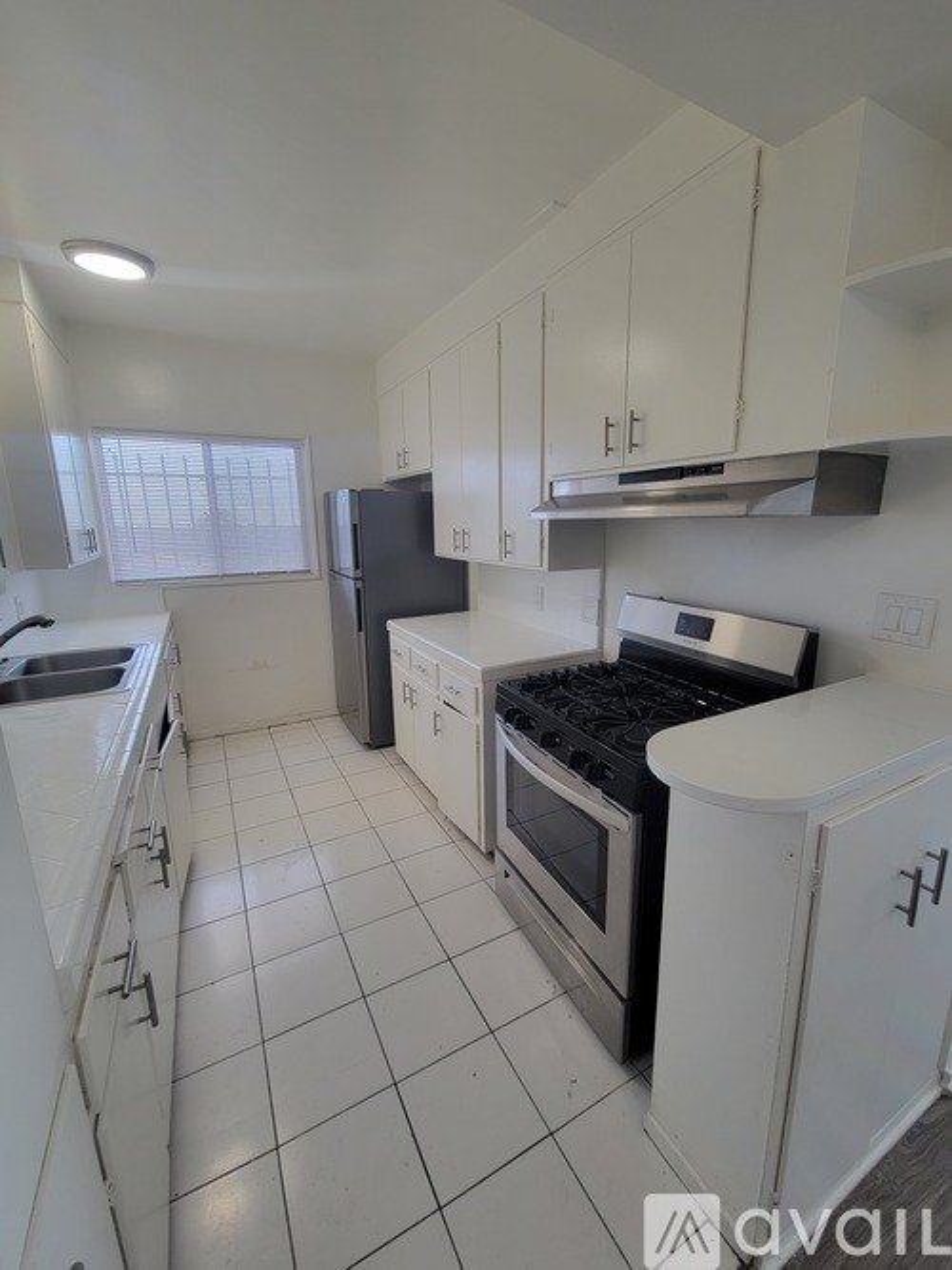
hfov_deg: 89.9
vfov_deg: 106.2
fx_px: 477
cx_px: 476
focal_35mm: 13
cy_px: 635
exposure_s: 1/60
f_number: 2.2
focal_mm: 2.2
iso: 80
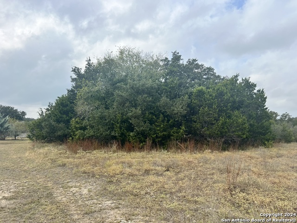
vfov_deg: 53.1
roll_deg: -0.4
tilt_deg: +4.2
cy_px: 112
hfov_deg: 67.3
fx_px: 223
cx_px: 148
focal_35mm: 26
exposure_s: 1/4115
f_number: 1.5
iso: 50
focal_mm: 5.7
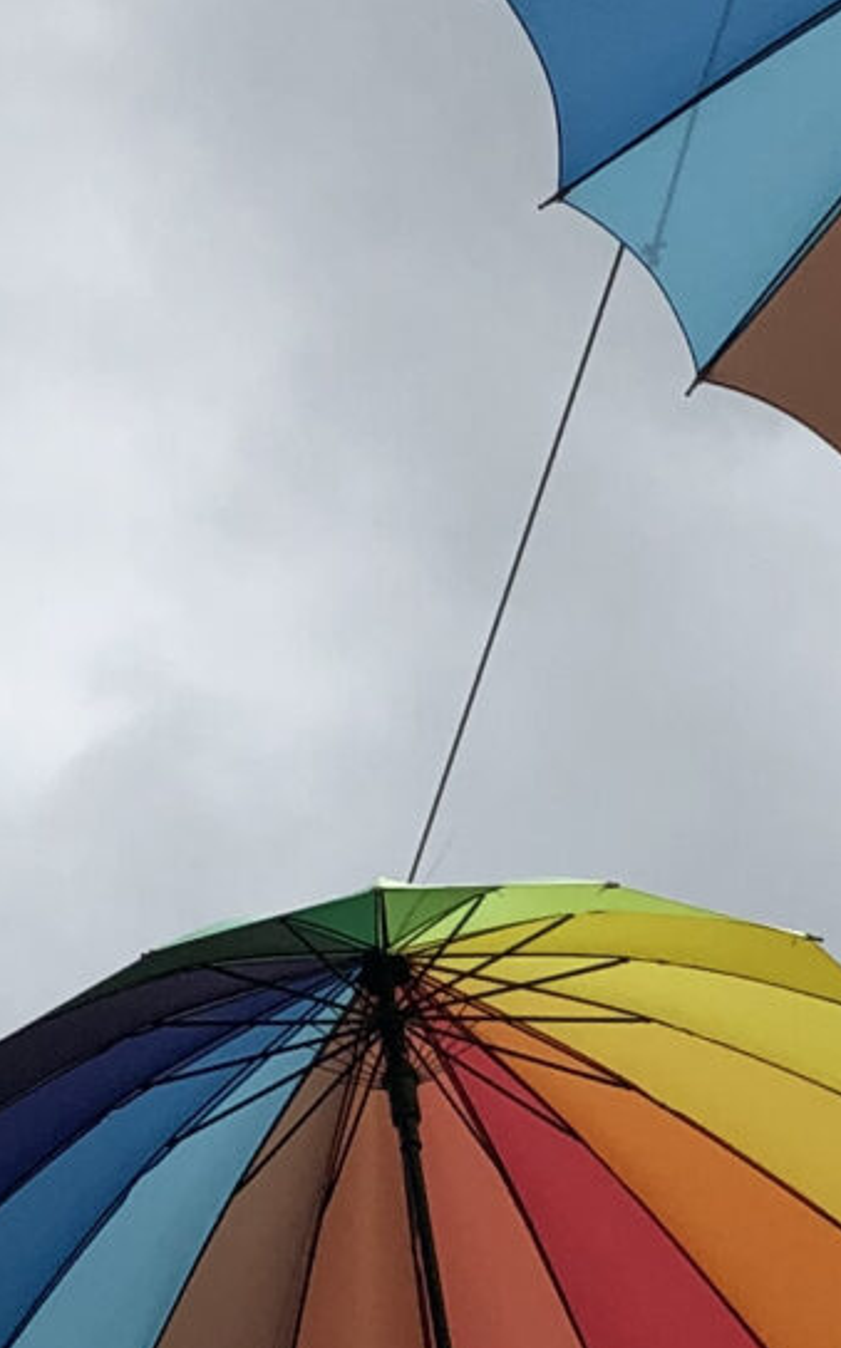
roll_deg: -1.0
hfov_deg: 9.4
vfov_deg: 14.9
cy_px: 849
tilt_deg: +41.8
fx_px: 5138
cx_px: 432
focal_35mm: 140
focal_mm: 3.99
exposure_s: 1/8130
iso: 25
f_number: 1.8
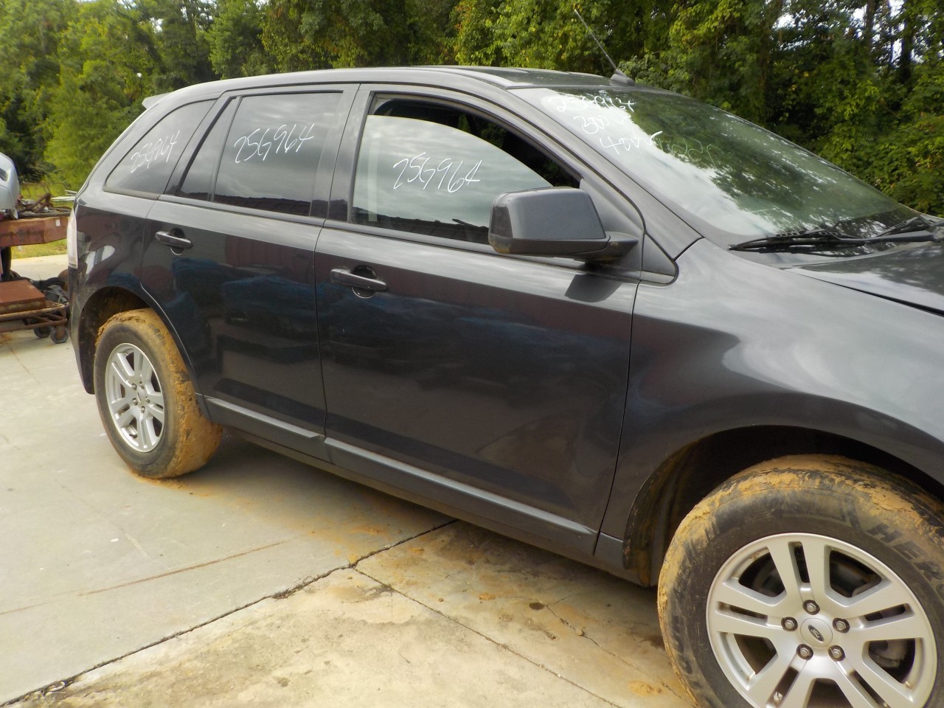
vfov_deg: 46.8
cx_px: 472
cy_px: 354
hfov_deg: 60.0
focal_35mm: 30
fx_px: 818
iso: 125
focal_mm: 4.1
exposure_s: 1/500
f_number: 3.3
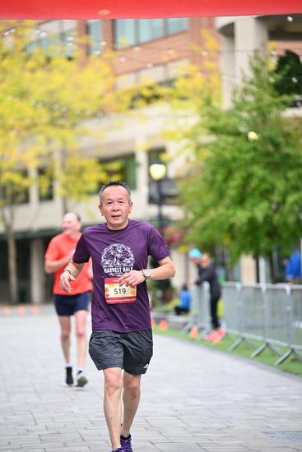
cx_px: 151
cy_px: 226
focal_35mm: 140
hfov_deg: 9.8
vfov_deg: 14.6
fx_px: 1760
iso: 640
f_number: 2.8
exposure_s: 1/1600
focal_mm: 140
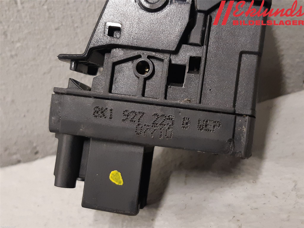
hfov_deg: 67.3
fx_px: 228
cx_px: 152
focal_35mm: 26
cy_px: 114
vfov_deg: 53.1
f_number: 1.7
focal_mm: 3.93
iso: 200
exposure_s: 1/50
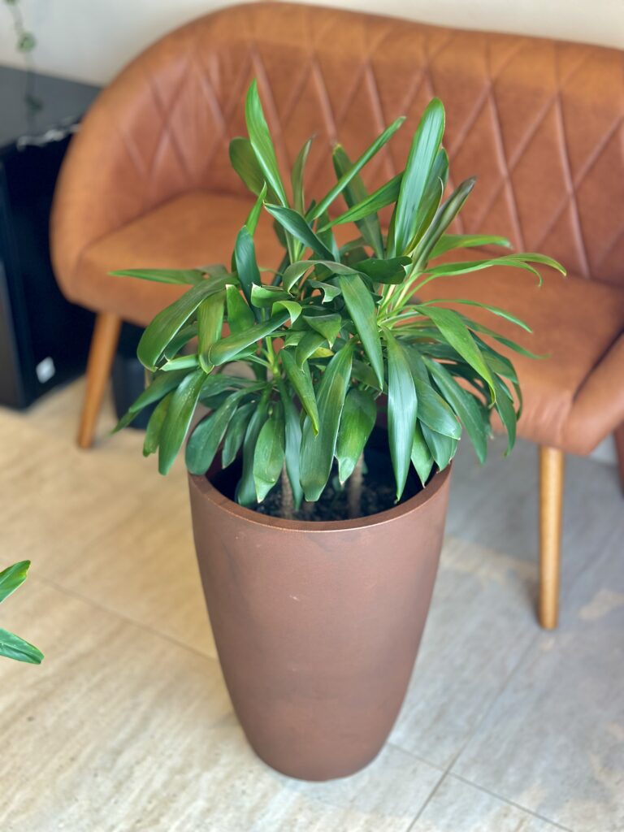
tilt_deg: -31.7
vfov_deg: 39.7
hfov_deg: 30.3
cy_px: 416
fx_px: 1154
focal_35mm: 48
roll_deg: -1.0
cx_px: 312
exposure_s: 1/120
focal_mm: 6.86
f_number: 1.78
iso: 200
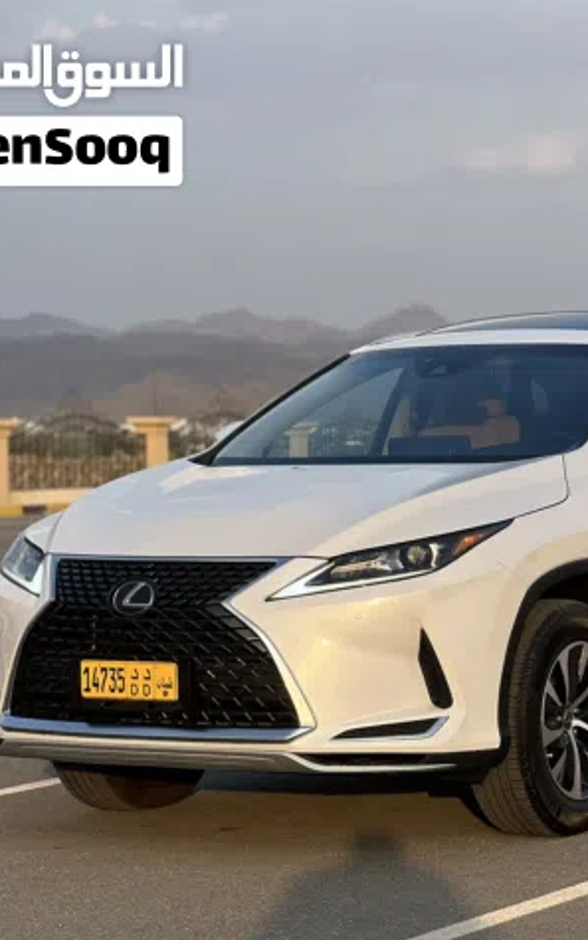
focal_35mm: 110
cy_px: 471
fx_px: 2820
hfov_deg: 11.9
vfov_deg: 18.9
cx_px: 481
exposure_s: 1/239
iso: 25
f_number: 2.8
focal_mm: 9
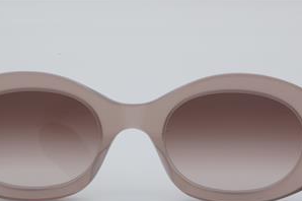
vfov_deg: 12.3
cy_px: 130
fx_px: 927
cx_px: 134
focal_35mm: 111
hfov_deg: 18.5
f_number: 32
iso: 100
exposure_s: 1/4
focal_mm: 55
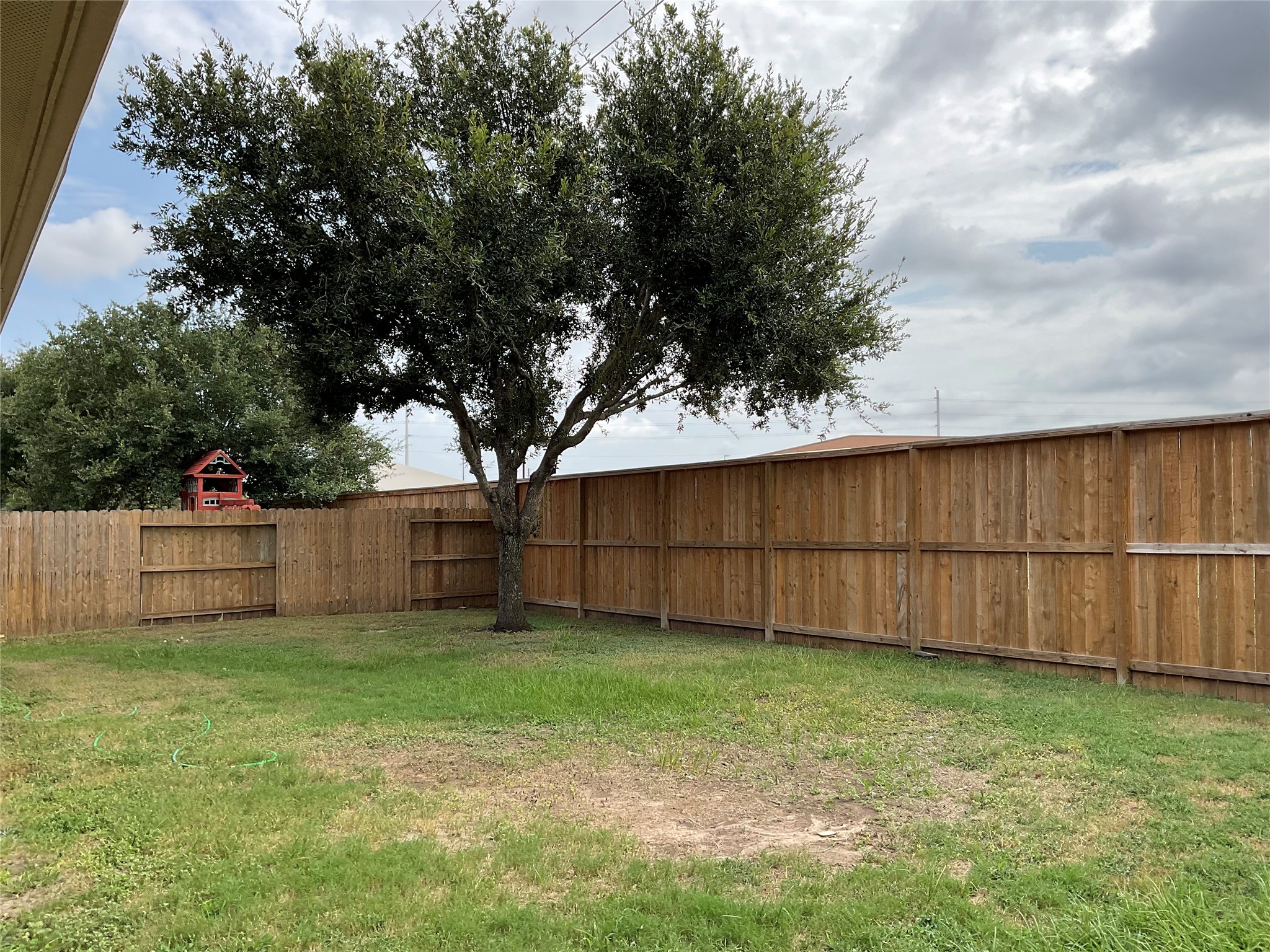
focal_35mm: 29
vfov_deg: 48.2
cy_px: 476
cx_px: 635
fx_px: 1064
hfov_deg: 61.7
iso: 16
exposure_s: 1/1377
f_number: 1.8
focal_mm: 3
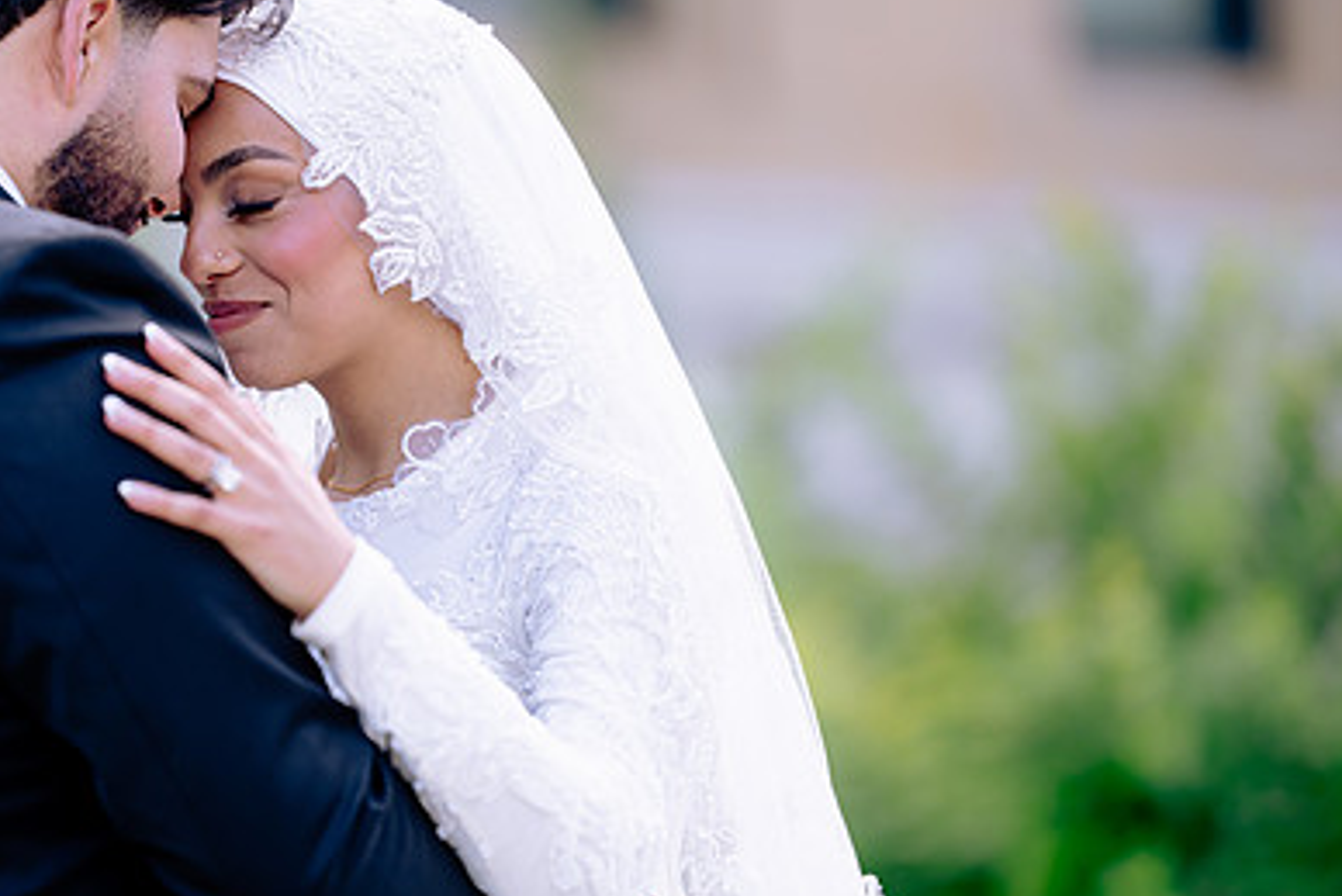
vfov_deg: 6.1
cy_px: 420
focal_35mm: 224
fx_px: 8353
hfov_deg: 9.2
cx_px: 391
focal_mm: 150
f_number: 2
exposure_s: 1/640
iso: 100
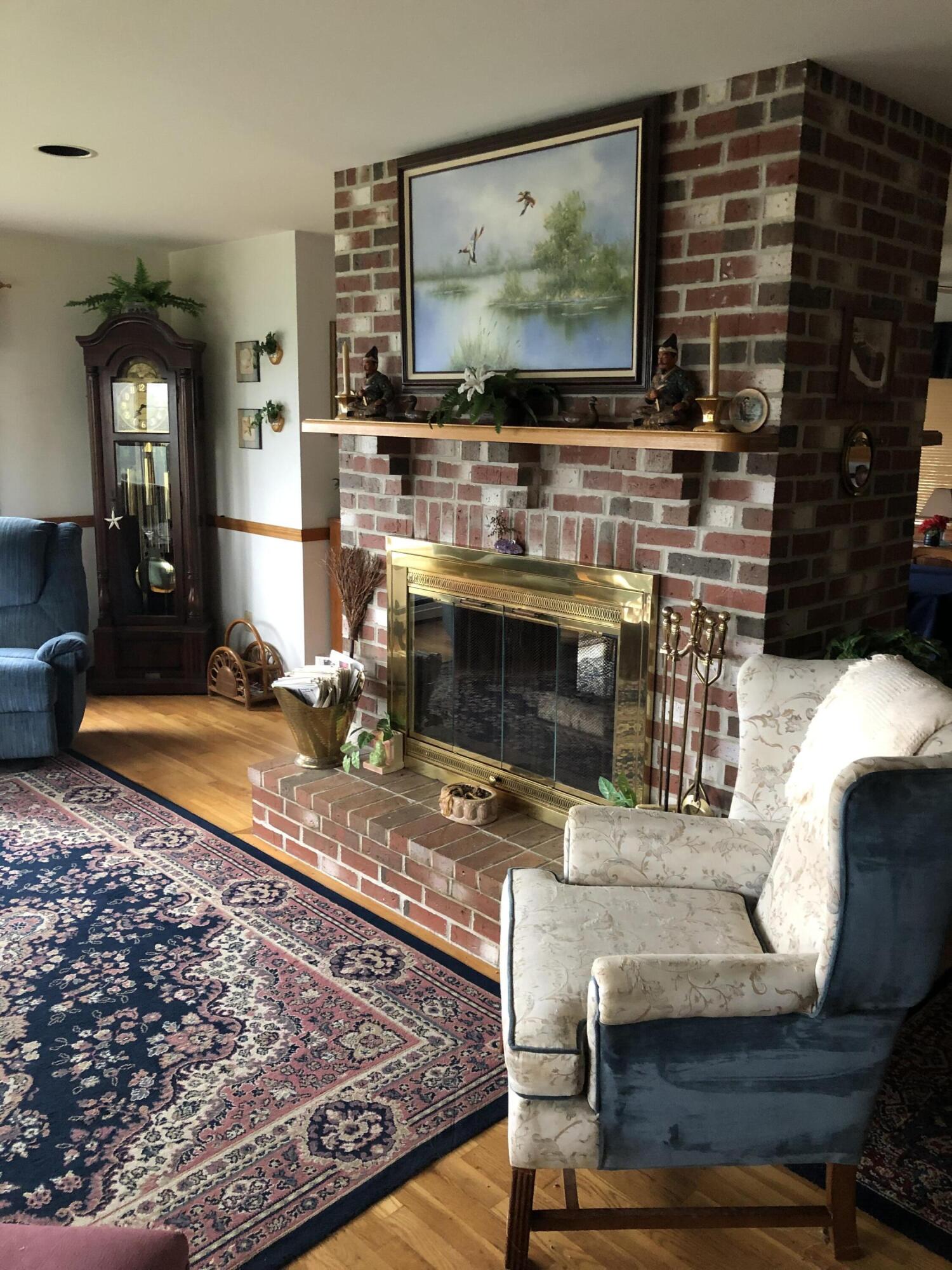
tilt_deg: -13.8
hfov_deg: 49.7
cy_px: 635
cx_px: 476
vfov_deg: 63.4
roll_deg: -0.5
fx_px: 1027
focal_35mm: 28
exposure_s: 1/12
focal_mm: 3.99
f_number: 1.8
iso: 100
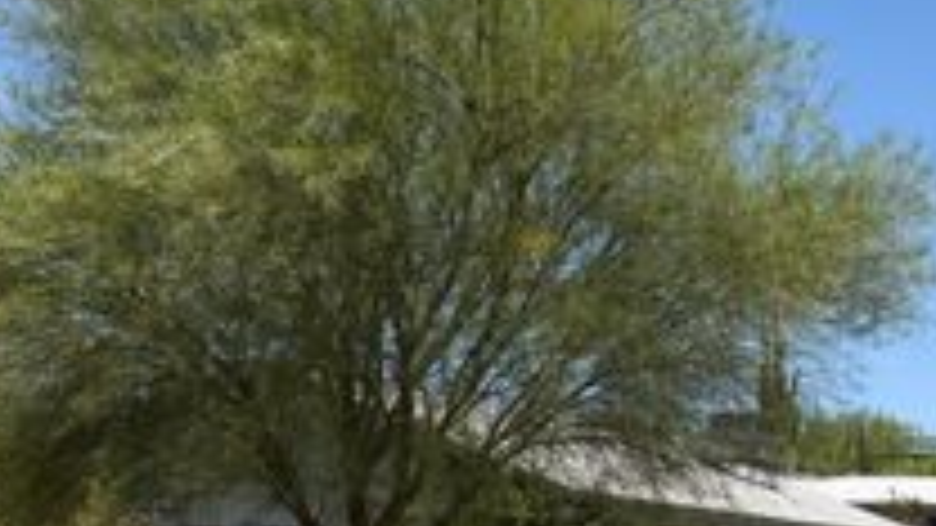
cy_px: 411
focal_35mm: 63
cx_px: 630
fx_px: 1564
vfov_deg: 19.0
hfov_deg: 33.0
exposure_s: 1/4167
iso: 80
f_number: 1.78
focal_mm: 6.76
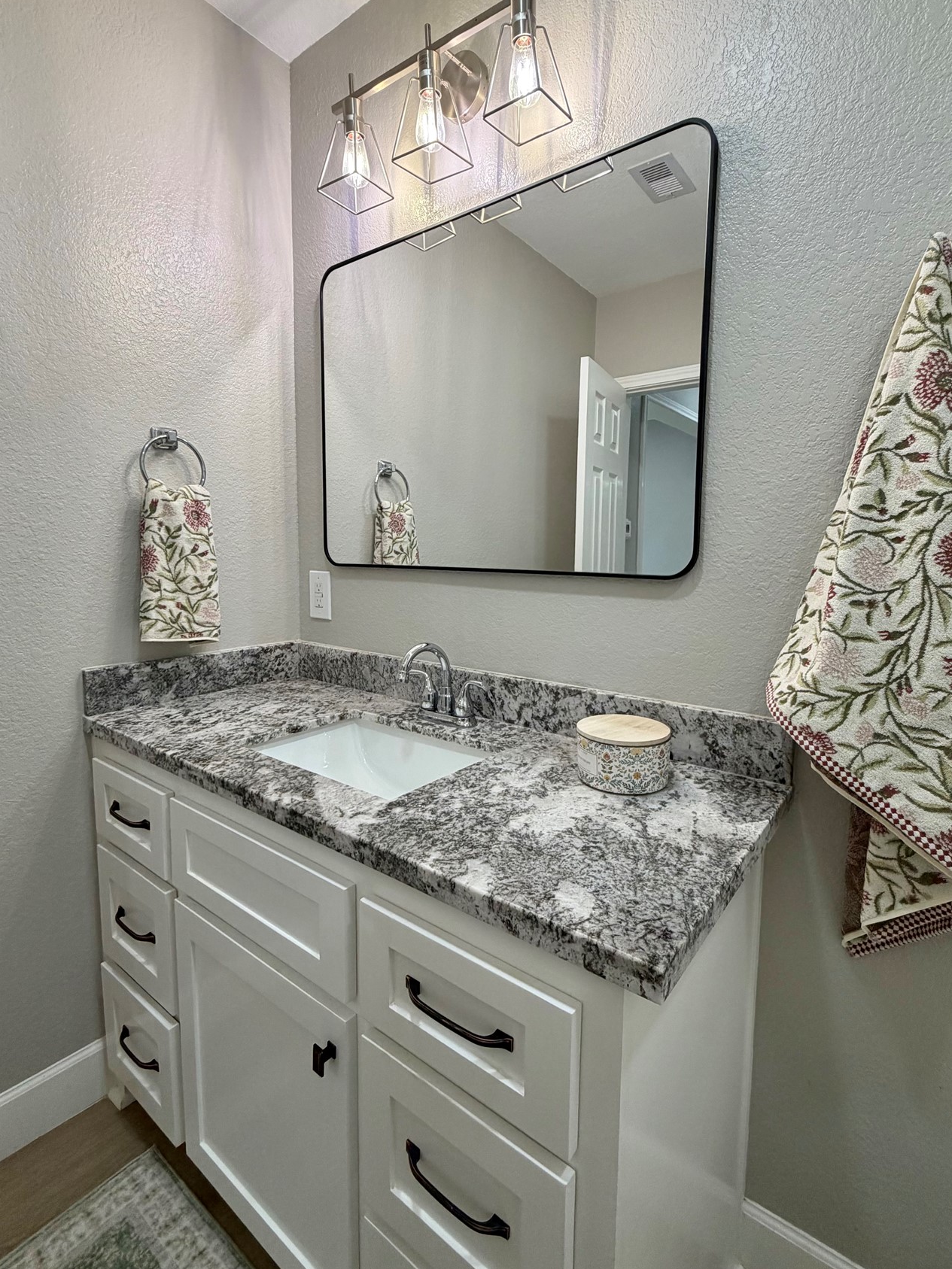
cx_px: 491
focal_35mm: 17
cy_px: 611
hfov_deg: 74.7
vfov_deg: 91.0
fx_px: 623
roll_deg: -0.6
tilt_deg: -6.5
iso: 160
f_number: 2.2
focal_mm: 2.22
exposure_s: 1/120
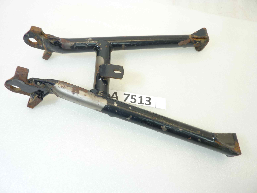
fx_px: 186
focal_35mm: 25
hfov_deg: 69.4
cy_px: 96
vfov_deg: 54.9
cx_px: 128
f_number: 3.3
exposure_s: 1/20
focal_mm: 4.1
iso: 80
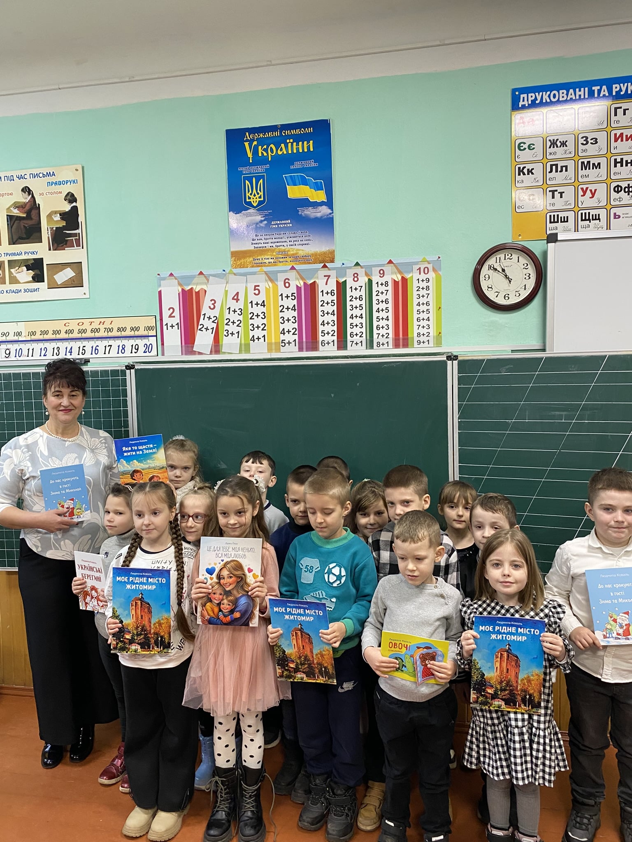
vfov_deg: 67.3
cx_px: 316
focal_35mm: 26
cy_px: 421
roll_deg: +1.2
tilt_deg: -3.5
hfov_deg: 53.1
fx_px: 633
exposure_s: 1/50
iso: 125
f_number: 1.8
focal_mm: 4.25
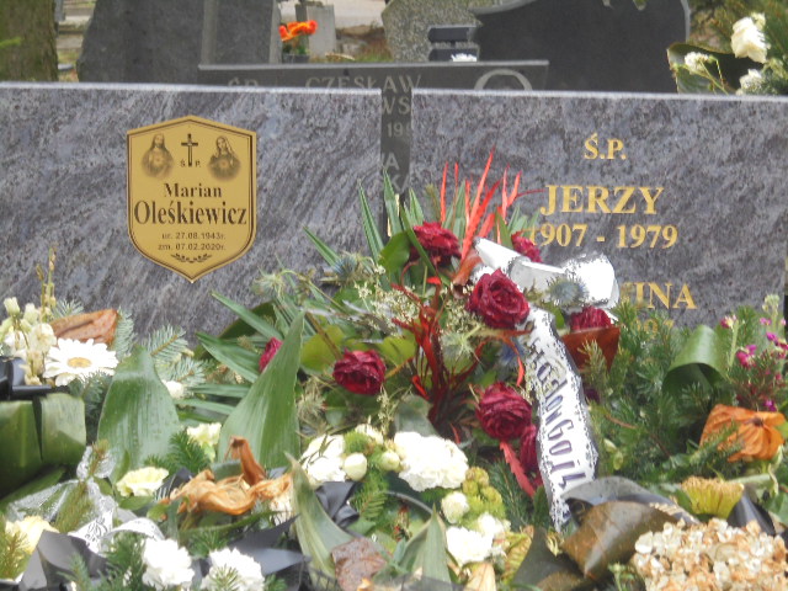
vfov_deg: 13.8
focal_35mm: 107
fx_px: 2436
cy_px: 296
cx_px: 394
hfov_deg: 18.4
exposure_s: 1/30
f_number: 5.1
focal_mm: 19.2
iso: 160
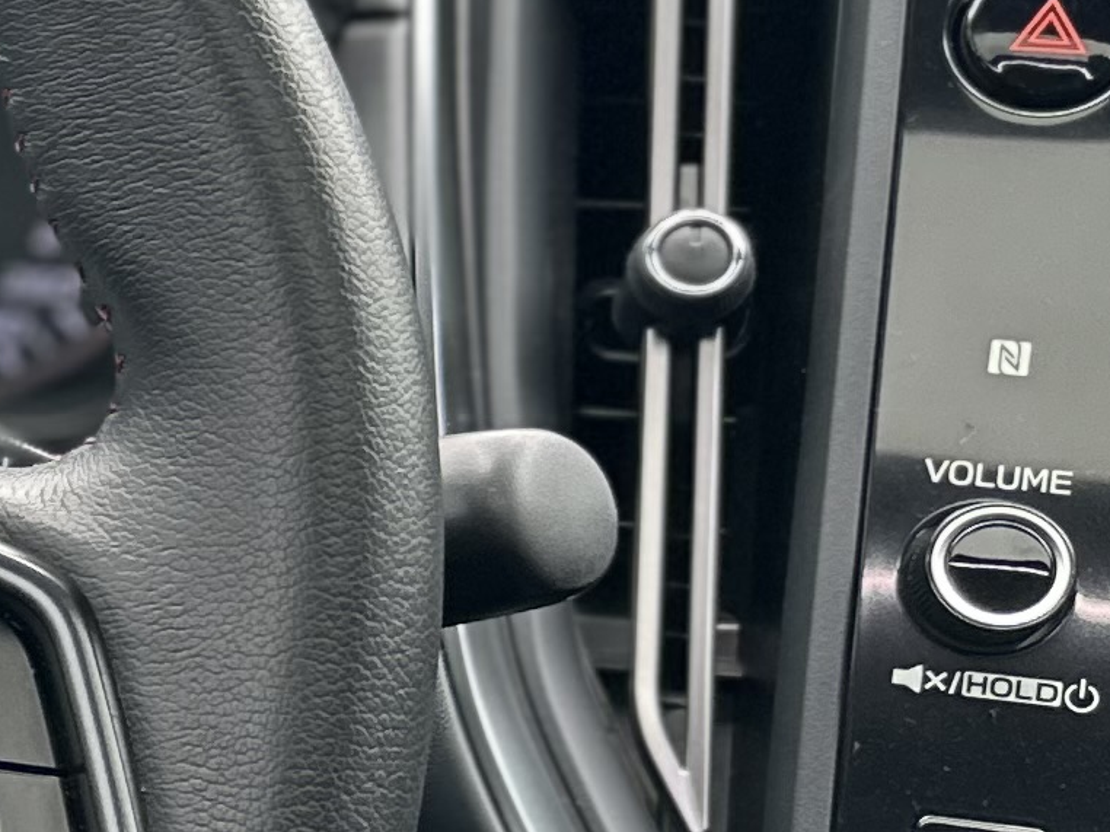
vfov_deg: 11.7
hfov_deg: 12.2
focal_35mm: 127
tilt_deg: -15.8
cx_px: -1618
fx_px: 4071
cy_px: 379
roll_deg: -2.0
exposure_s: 1/172
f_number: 1.78
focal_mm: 6.86
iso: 100
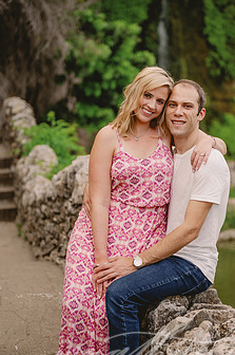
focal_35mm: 67
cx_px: 156
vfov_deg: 30.1
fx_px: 658
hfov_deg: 20.2
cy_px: 160
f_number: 2
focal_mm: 50
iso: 80
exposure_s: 1/200
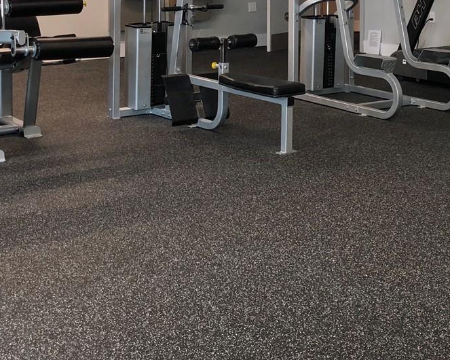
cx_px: 310
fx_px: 879
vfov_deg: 22.1
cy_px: -14
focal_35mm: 66
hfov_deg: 28.5
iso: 25
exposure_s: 1/40
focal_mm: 4
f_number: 1.8
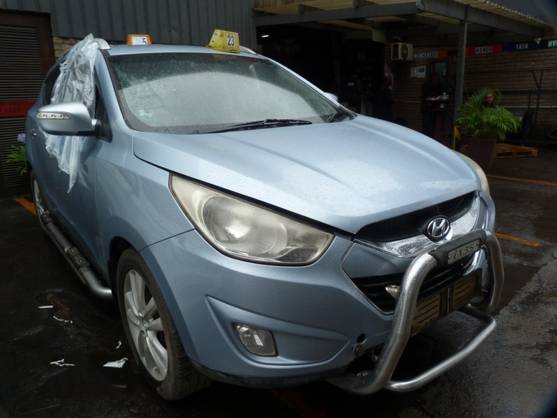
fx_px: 402
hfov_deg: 69.4
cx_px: 278
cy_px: 209
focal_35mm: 25
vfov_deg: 54.9
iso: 80
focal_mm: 4.5
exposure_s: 1/125
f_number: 4
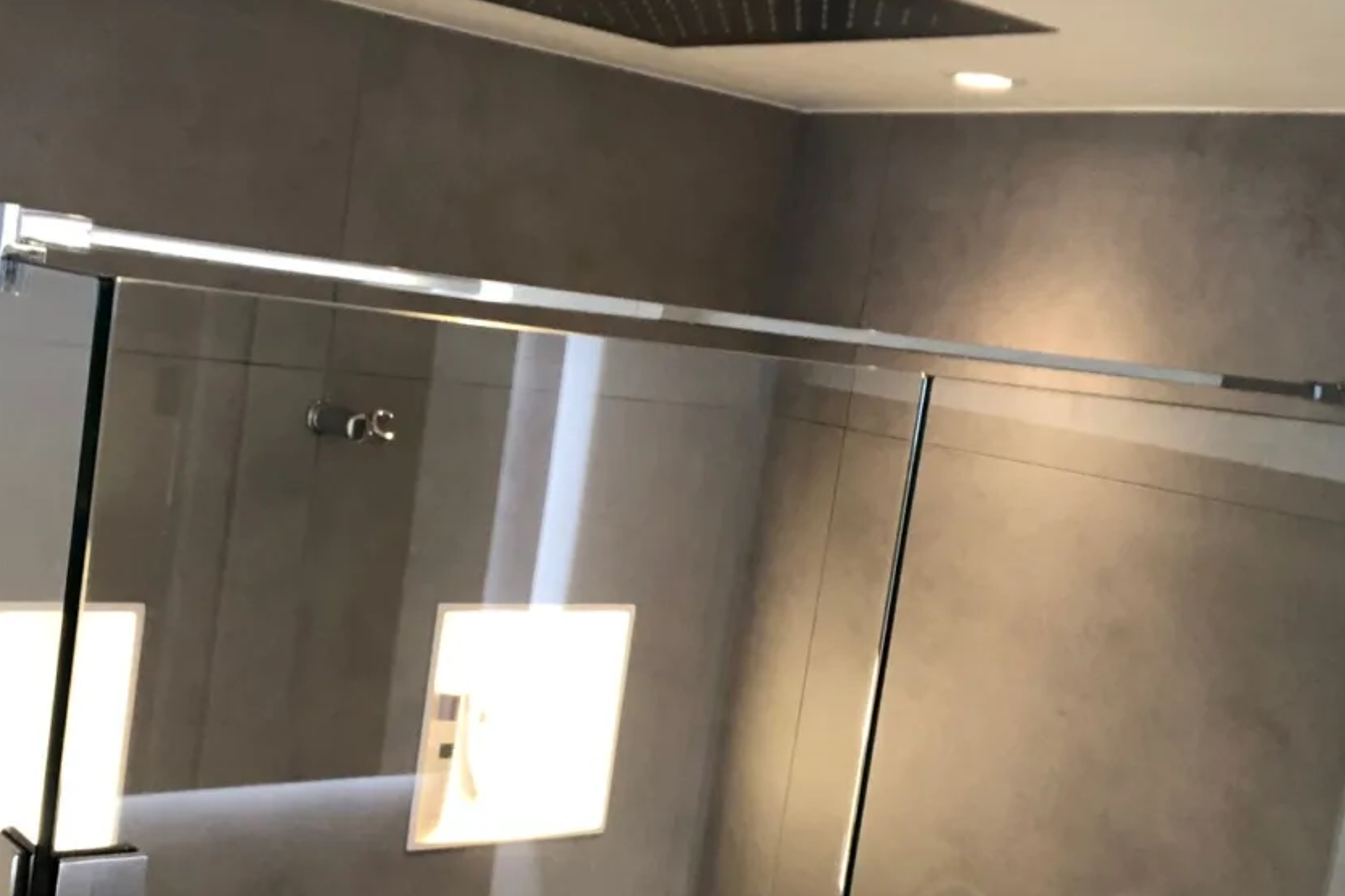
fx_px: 1793
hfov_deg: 41.0
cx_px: 557
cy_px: 489
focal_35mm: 48
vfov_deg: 28.1
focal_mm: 2.87
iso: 200
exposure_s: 1/50
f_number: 2.2
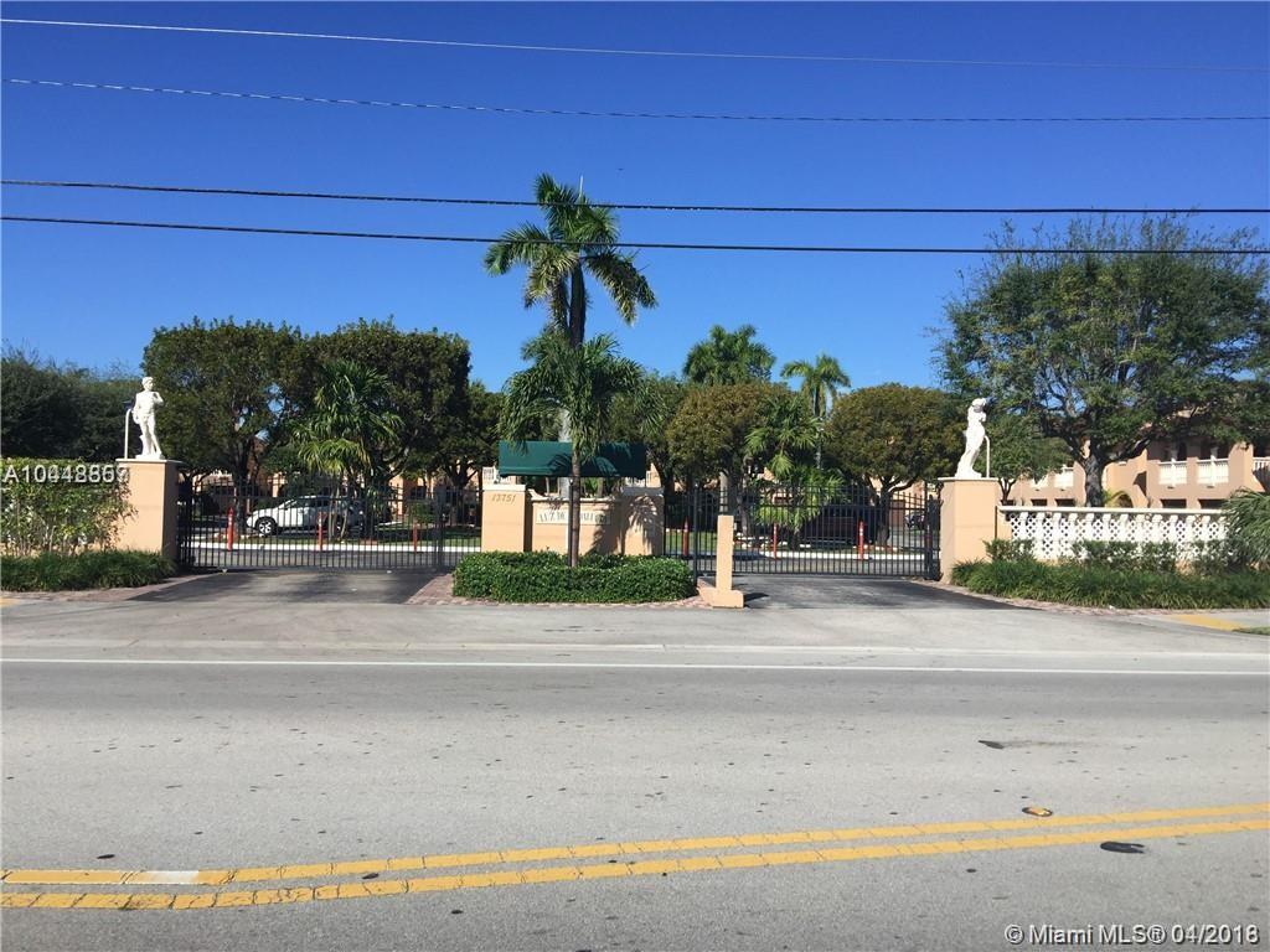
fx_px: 1064
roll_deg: -2.1
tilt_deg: +2.7
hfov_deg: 61.7
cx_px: 635
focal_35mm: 29
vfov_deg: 48.2
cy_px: 476
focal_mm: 4.15
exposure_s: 1/2326
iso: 32
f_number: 2.2
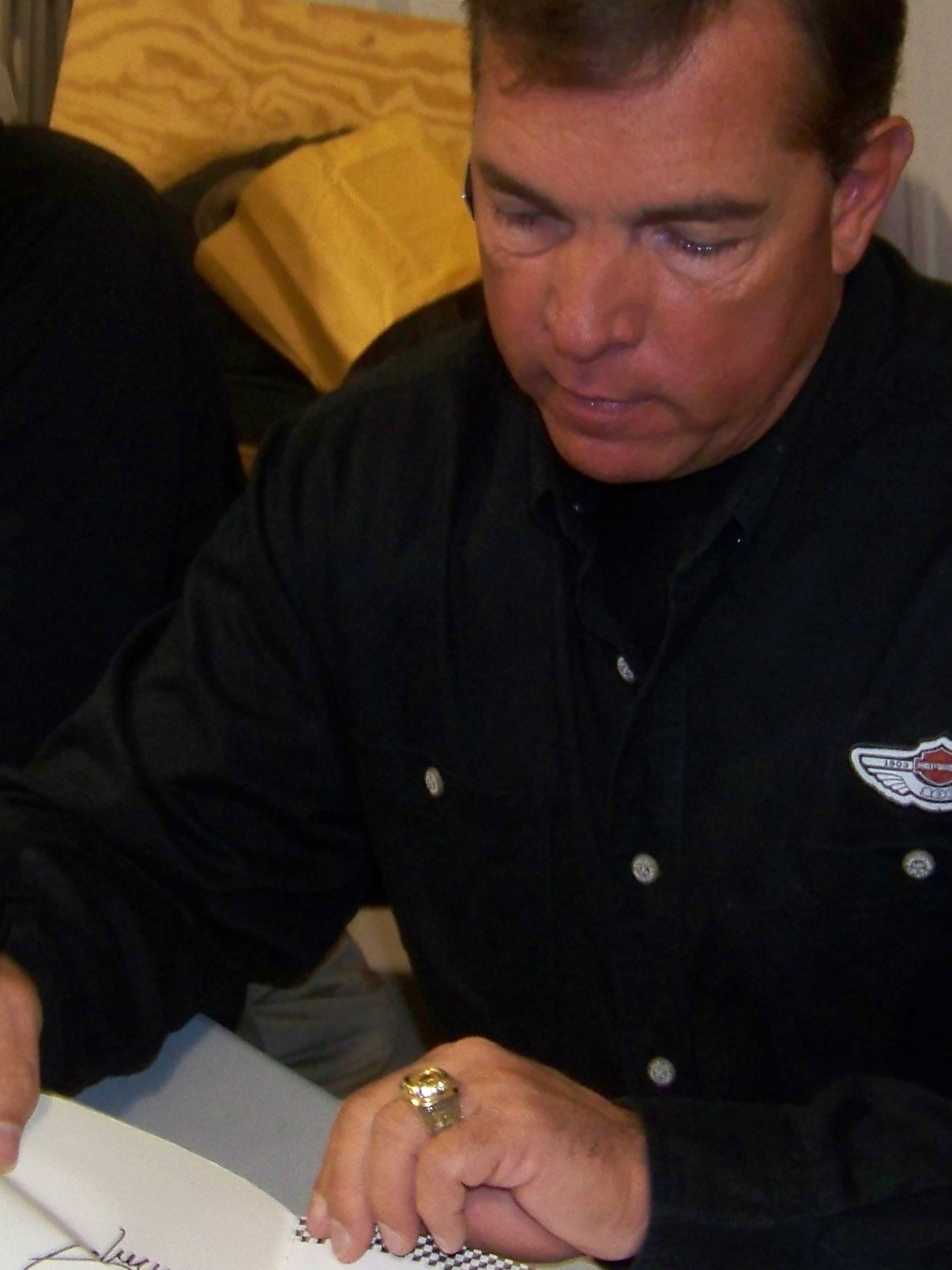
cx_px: 462
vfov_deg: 26.0
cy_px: 652
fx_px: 2751
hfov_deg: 19.6
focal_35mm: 75
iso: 200
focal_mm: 5.85
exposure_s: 1/30
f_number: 2.8
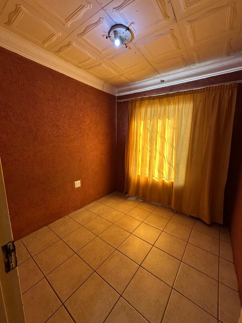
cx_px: 121
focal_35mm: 14
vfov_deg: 102.1
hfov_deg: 85.7
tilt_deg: -7.7
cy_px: 162
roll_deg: -1.1
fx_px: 130
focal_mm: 2.22
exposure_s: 1/100
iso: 100
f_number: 2.2
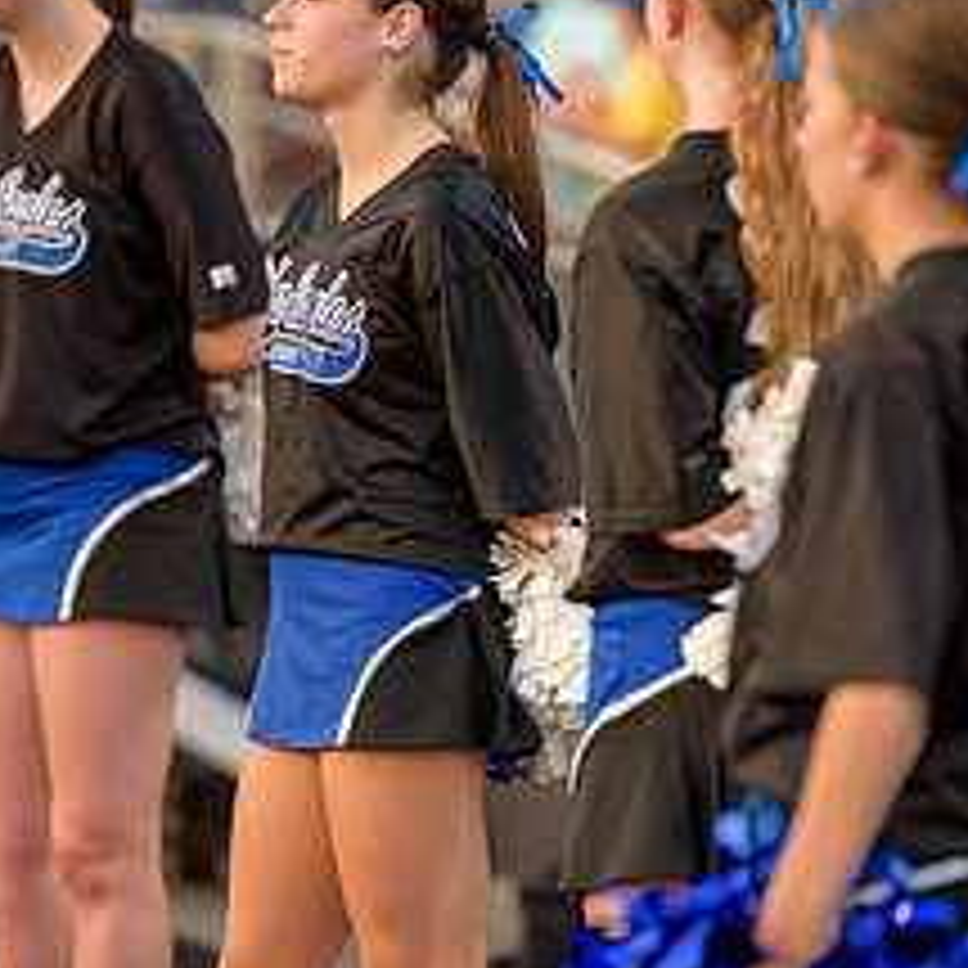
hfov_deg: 4.9
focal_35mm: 356
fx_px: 11263
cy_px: 590
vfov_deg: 4.9
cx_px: 441
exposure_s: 1/500
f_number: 2.8
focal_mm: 200
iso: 560
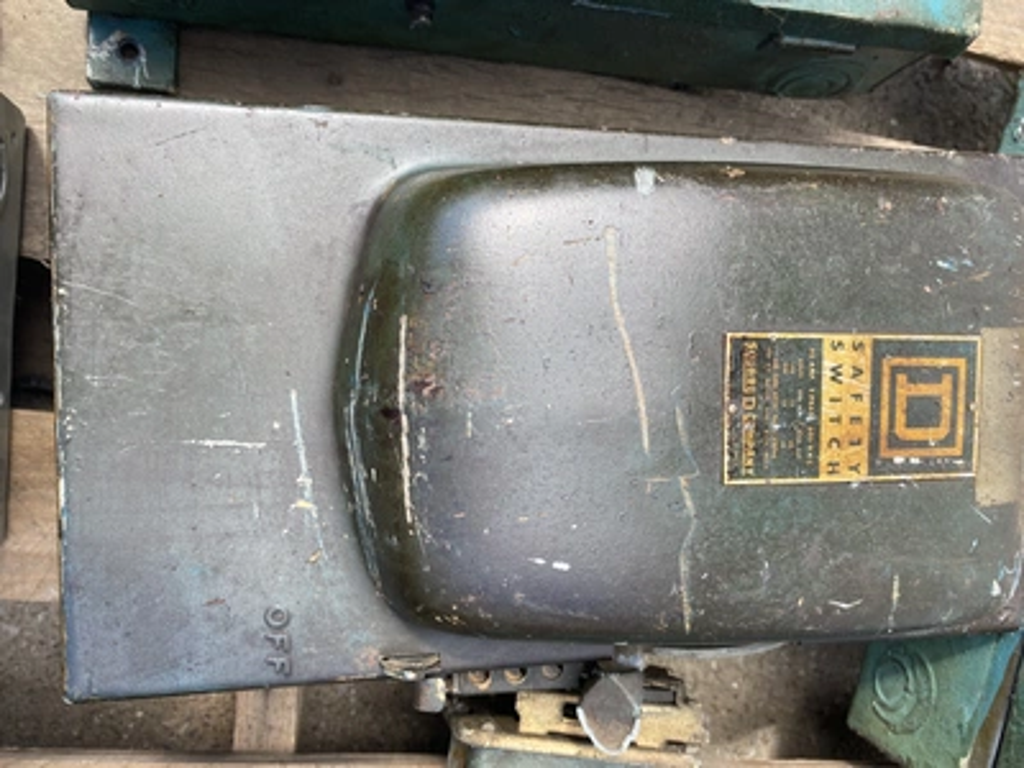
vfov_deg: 53.1
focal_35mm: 26
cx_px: 512
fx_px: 769
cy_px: 384
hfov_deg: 67.3
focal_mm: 4.25
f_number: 1.8
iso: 32
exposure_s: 1/379
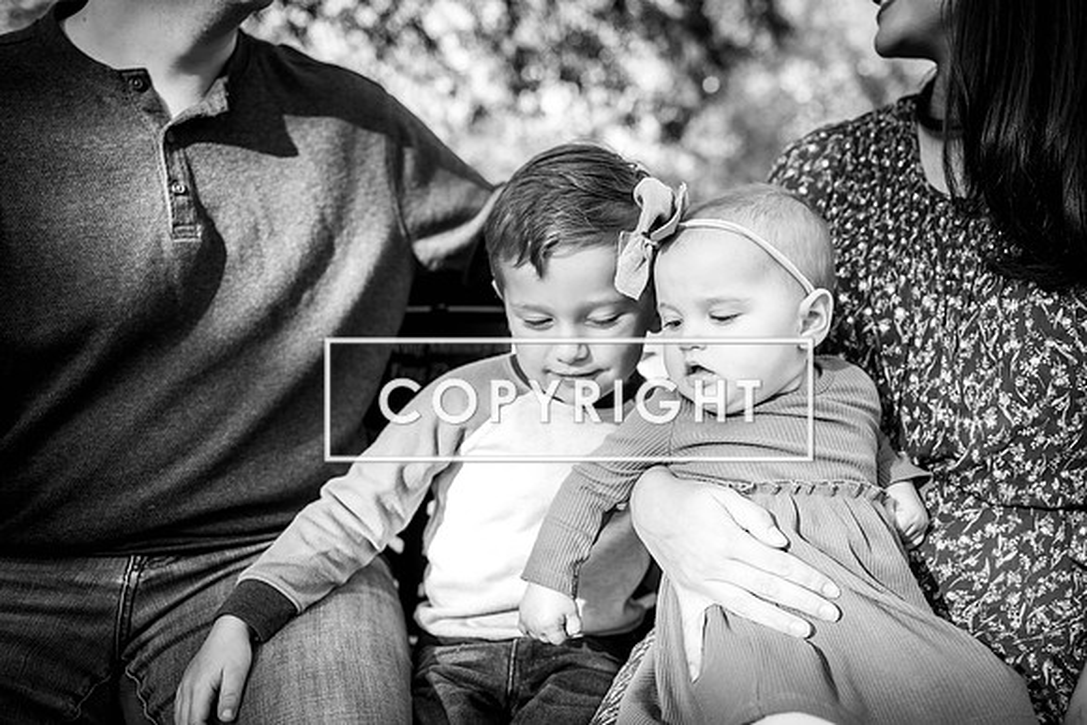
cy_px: 362
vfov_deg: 37.9
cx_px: 544
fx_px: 1057
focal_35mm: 35
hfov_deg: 54.4
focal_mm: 35
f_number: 2.8
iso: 160
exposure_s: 1/200
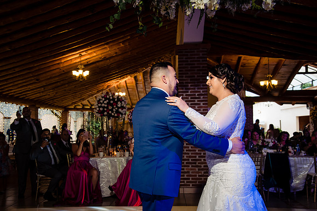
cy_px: 106
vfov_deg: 33.4
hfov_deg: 48.4
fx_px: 352
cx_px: 158
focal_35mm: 40
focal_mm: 40
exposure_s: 1/100
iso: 2000
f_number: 7.1
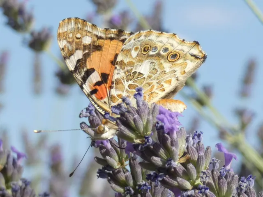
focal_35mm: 110
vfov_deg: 13.5
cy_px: 98
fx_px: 836
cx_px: 132
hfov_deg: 17.9
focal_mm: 19.7
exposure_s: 1/250
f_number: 5
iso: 80
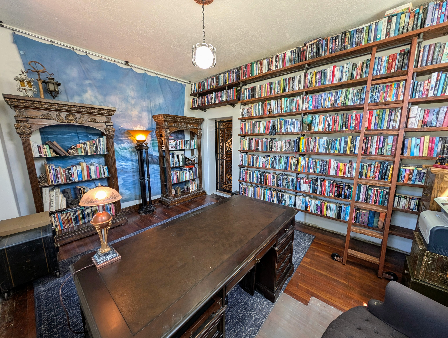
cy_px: 169
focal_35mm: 12
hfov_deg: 110.5
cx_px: 224
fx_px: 156
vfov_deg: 94.6
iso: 137
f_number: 1.95
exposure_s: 1/40
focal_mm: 2.23
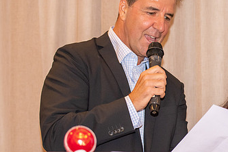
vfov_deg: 6.6
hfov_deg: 9.8
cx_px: 220
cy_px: 87
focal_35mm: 209
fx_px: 1324
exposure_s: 1/60
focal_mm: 70
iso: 1000
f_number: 2.8
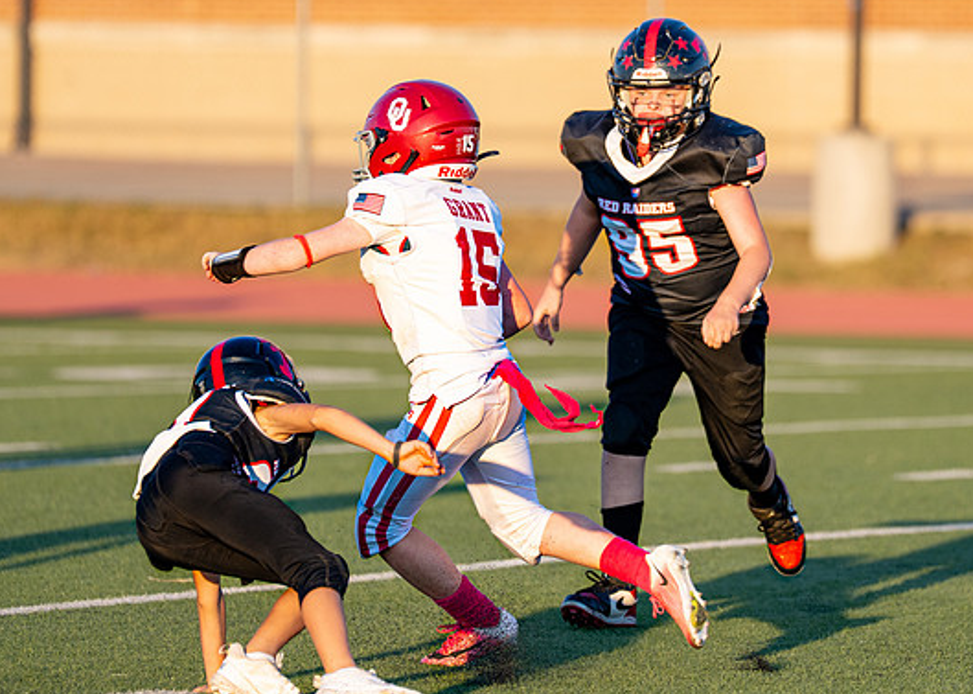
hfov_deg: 5.5
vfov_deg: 3.9
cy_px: 234
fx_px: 10134
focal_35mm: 367
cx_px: 589
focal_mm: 200
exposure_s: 1/1000
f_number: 2.8
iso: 160
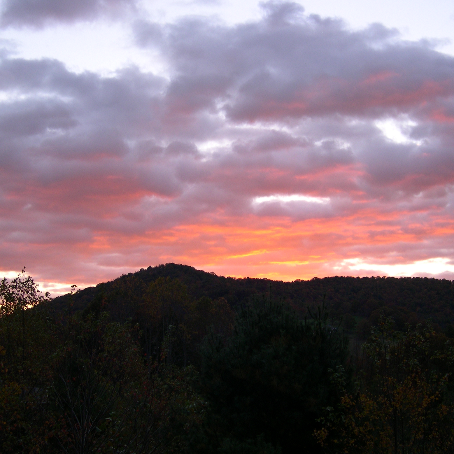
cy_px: 234
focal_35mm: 49
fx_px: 727
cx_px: 221
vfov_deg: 34.7
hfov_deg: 34.7
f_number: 2.8
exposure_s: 1/71.6
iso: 100
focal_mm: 8
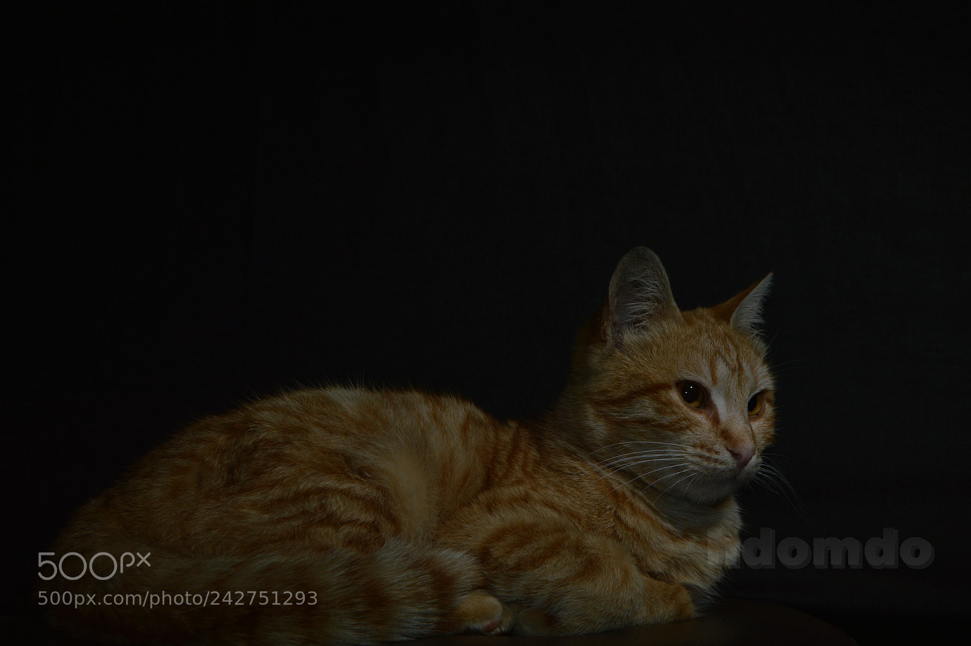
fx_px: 1536
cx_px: 486
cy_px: 323
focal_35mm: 57
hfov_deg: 35.1
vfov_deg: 23.7
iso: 100
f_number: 11
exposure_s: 1/200
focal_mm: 38
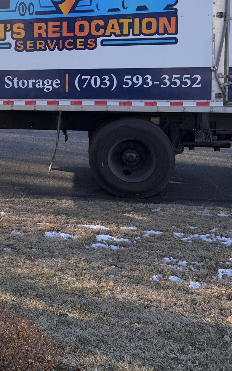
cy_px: 93
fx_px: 526
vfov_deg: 37.9
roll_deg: +1.5
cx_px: -60
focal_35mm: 52
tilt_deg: -5.8
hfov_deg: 22.5
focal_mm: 6.76
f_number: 1.78
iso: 100
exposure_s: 1/1585
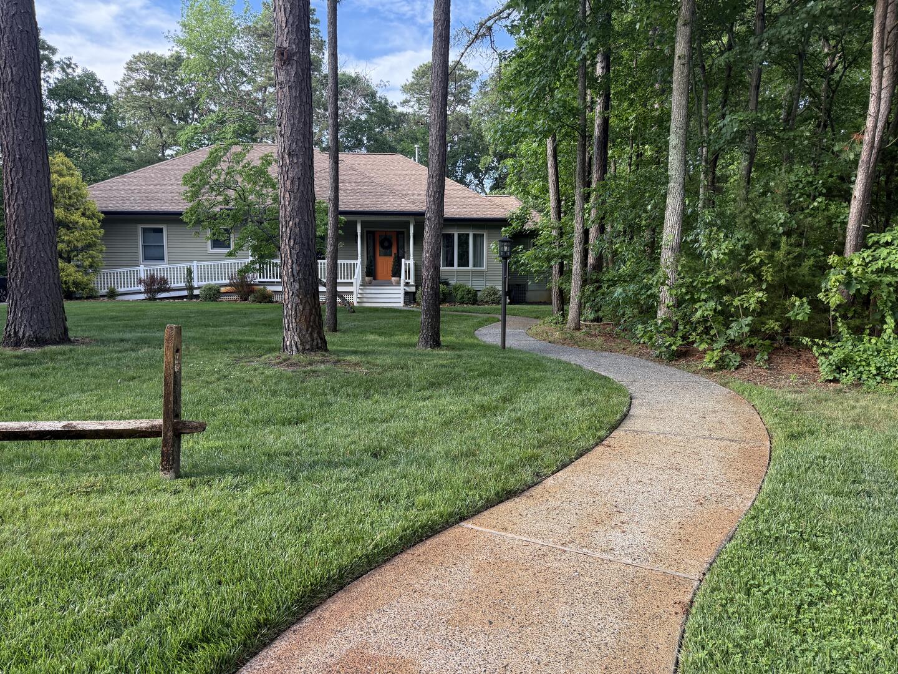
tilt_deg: -4.3
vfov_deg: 56.8
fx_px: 623
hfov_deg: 71.6
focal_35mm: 24
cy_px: 337
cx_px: 449
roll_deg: -0.8
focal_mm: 6.76
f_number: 1.78
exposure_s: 1/481
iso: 100
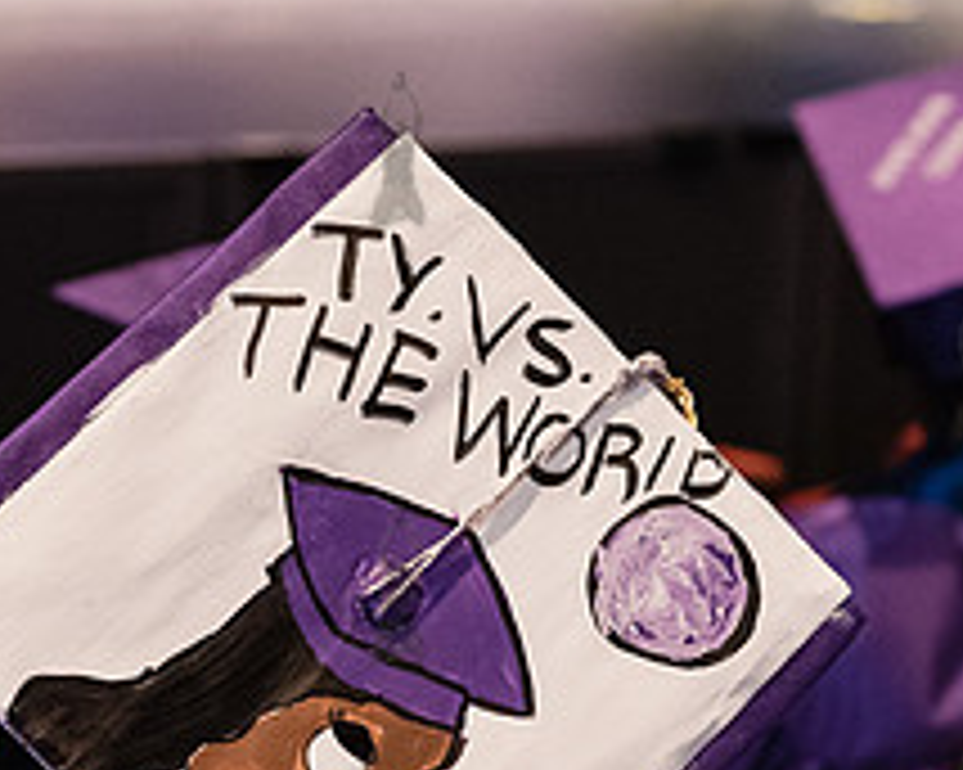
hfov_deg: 15.8
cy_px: 583
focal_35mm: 122
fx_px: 3476
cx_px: 396
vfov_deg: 12.6
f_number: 3.5
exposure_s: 1/160
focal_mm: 48
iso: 3200
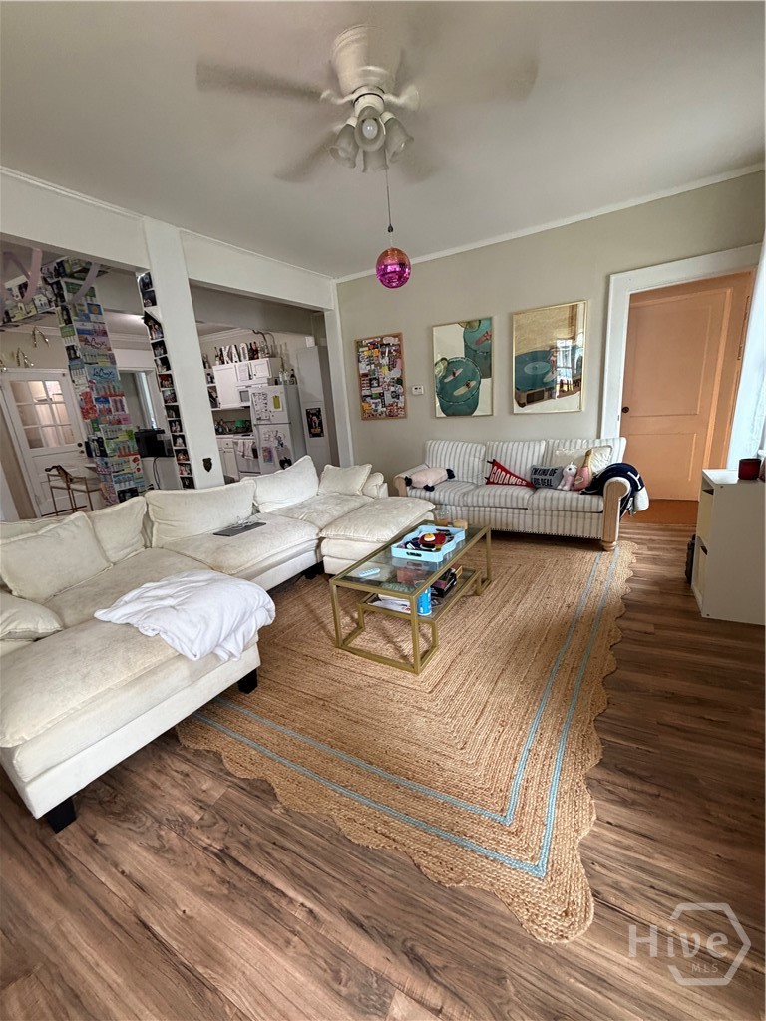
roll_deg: +4.7
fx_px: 413
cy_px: 510
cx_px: 383
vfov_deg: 102.1
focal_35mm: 14
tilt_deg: -15.2
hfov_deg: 85.7
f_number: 2.2
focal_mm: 2.22
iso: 320
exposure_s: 1/60
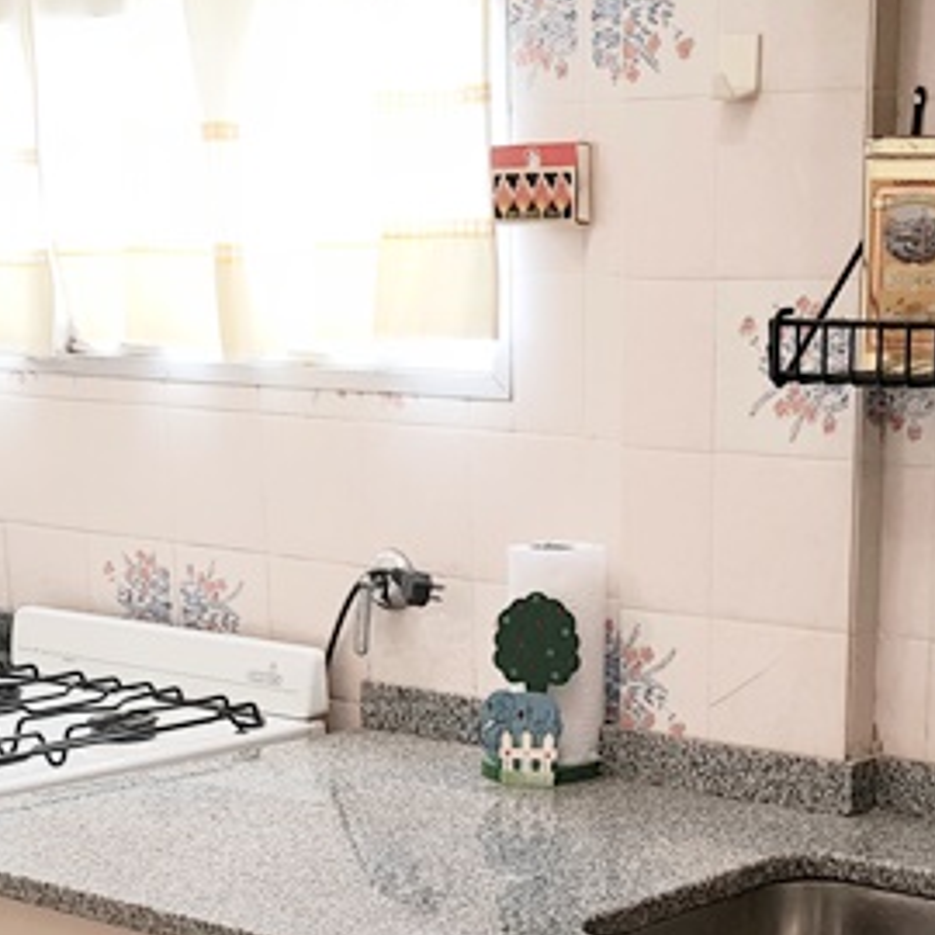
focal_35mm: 68
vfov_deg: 24.5
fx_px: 2078
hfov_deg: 25.1
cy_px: 880
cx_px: 703
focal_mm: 4.3
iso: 50
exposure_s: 1/50
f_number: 1.7
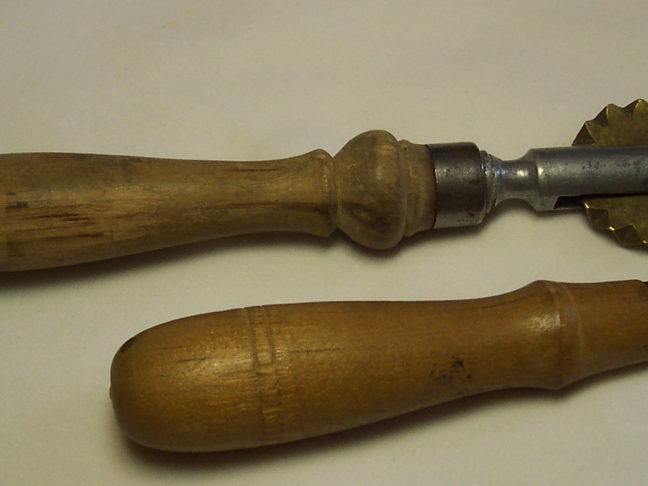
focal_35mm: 65
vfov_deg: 22.6
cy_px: 219
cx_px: 392
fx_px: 1217
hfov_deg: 29.7
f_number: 2.8
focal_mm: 5.6
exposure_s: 1/125
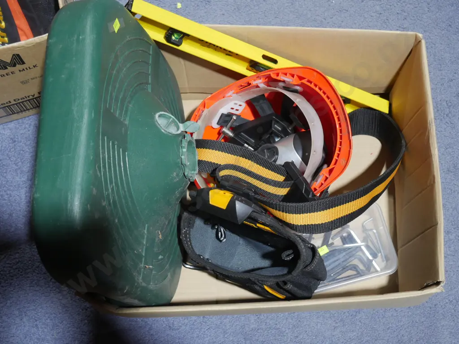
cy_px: 172
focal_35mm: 60
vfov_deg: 24.4
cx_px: 230
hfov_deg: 32.2
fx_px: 796
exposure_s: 1/60
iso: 1000
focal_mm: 30
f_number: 5.4
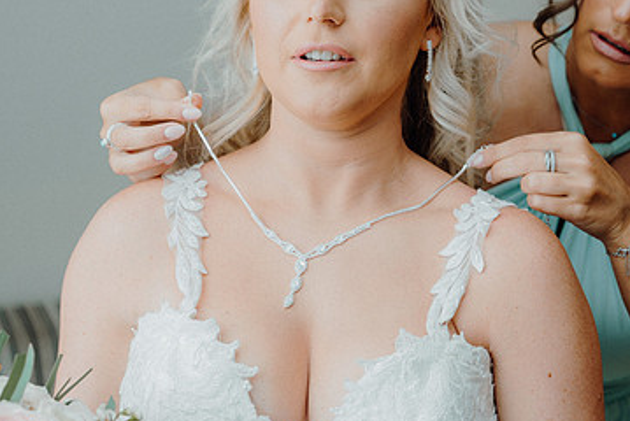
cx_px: 339
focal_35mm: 84
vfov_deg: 16.2
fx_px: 1471
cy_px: 127
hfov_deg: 24.2
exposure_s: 1/160
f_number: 3.5
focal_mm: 52
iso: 250
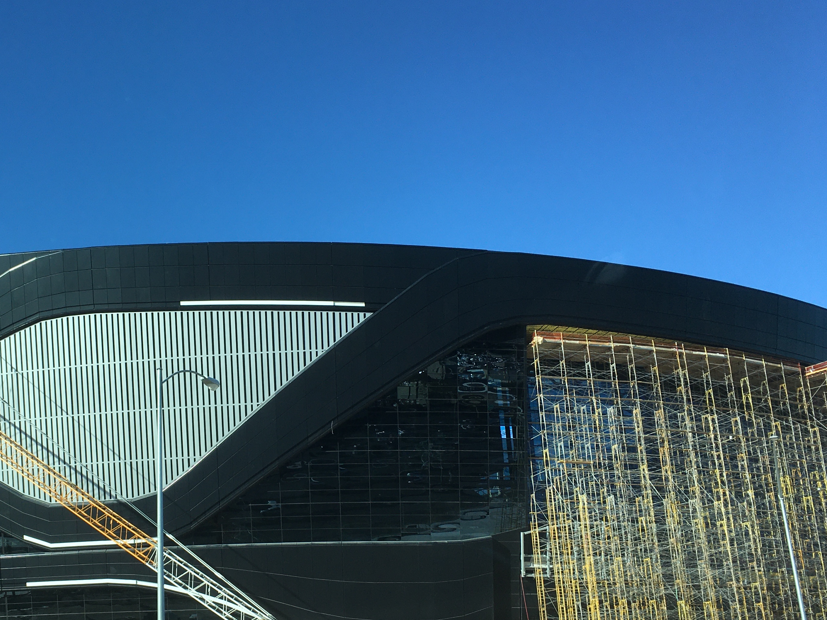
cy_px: 407
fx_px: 1027
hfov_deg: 42.8
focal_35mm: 43
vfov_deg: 33.3
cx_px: 230
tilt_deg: +18.2
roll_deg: +1.8
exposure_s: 1/999
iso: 25
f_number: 2.2
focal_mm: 4.15
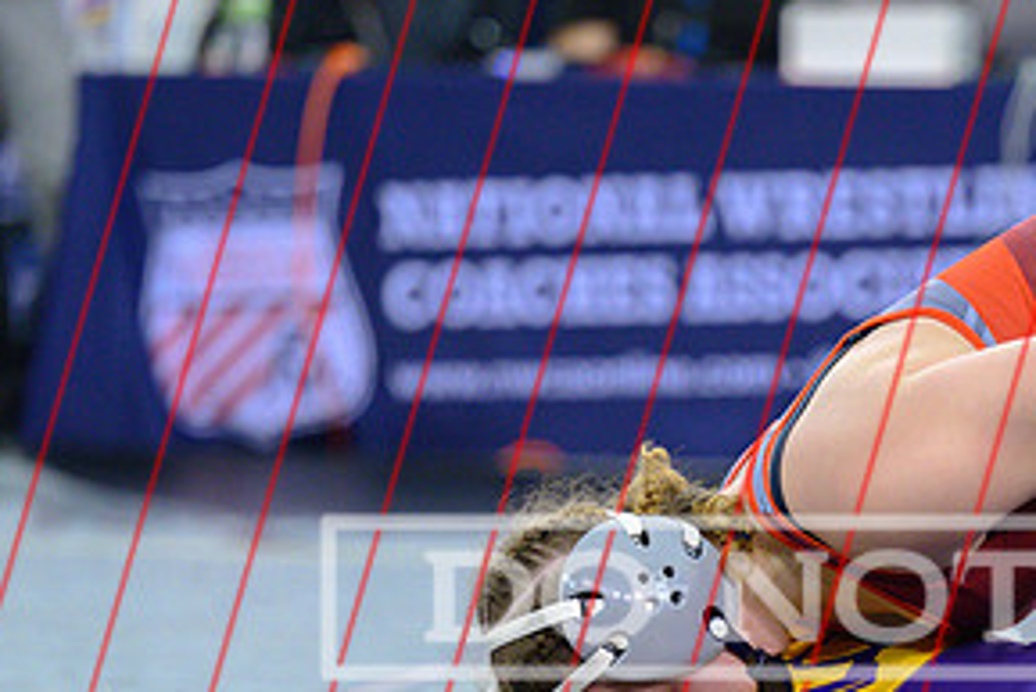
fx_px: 7917
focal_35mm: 275
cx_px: 986
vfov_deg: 5.0
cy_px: 622
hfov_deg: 7.5
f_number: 2.8
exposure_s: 1/640
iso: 3200
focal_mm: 125
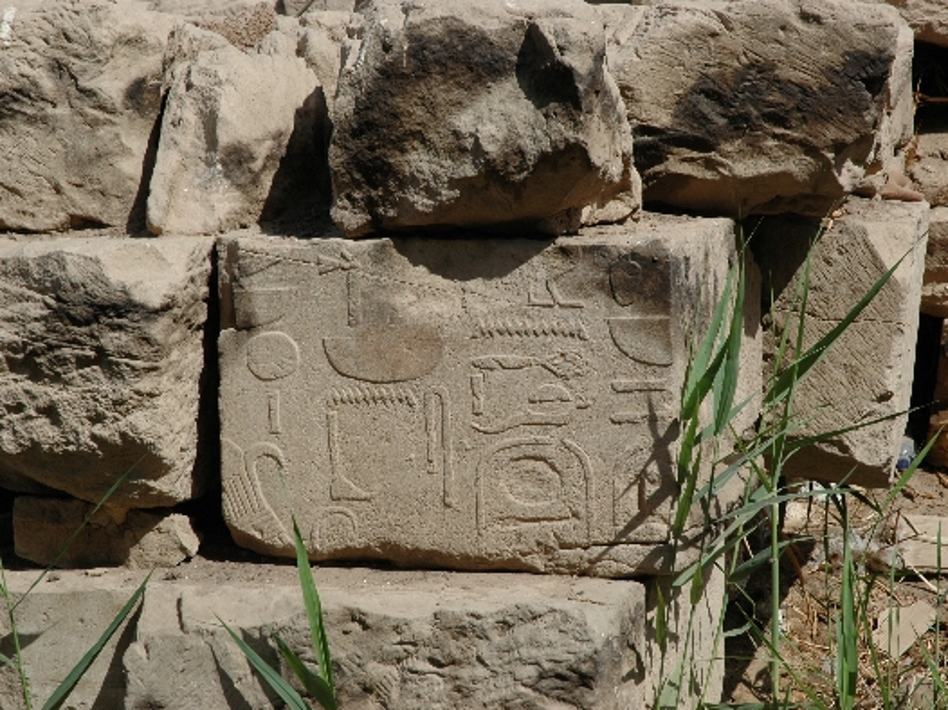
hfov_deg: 19.3
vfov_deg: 14.5
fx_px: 2792
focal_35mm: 102
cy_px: 356
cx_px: 508
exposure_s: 1/400
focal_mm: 62
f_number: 10
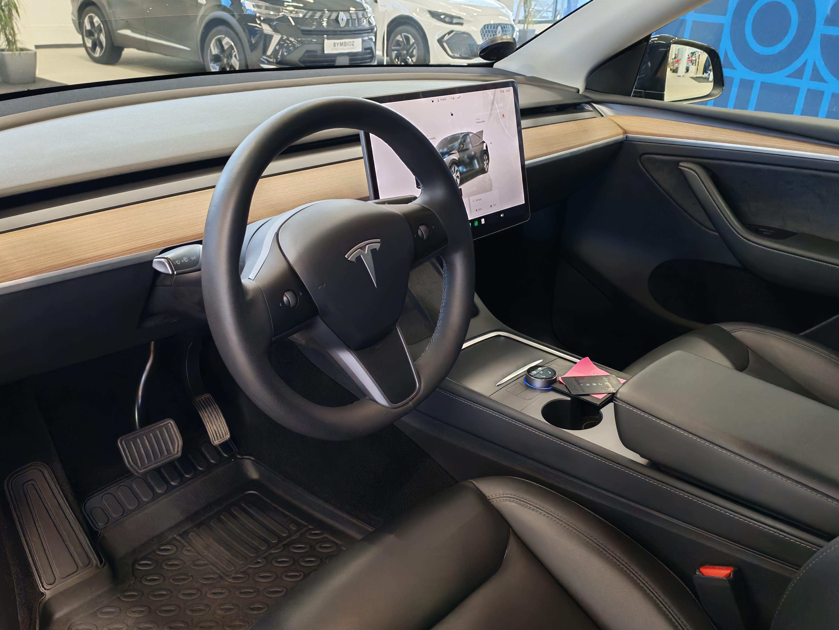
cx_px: 420
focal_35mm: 33
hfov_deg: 55.4
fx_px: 800
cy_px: 315
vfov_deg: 42.9
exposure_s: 1/100
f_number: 1.9
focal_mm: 6.12
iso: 1169
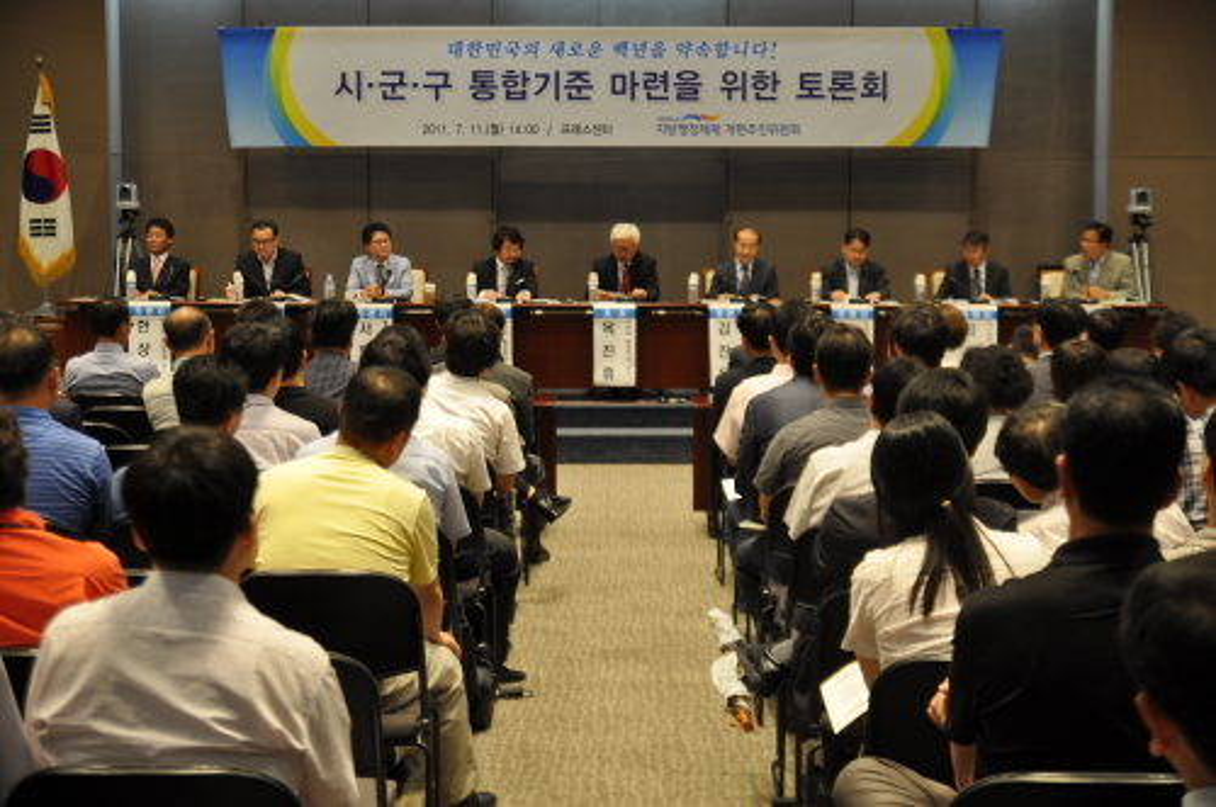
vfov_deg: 30.8
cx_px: 608
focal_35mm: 44
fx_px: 1467
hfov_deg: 45.0
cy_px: 404
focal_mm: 29
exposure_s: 1/20
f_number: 2.8
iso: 200
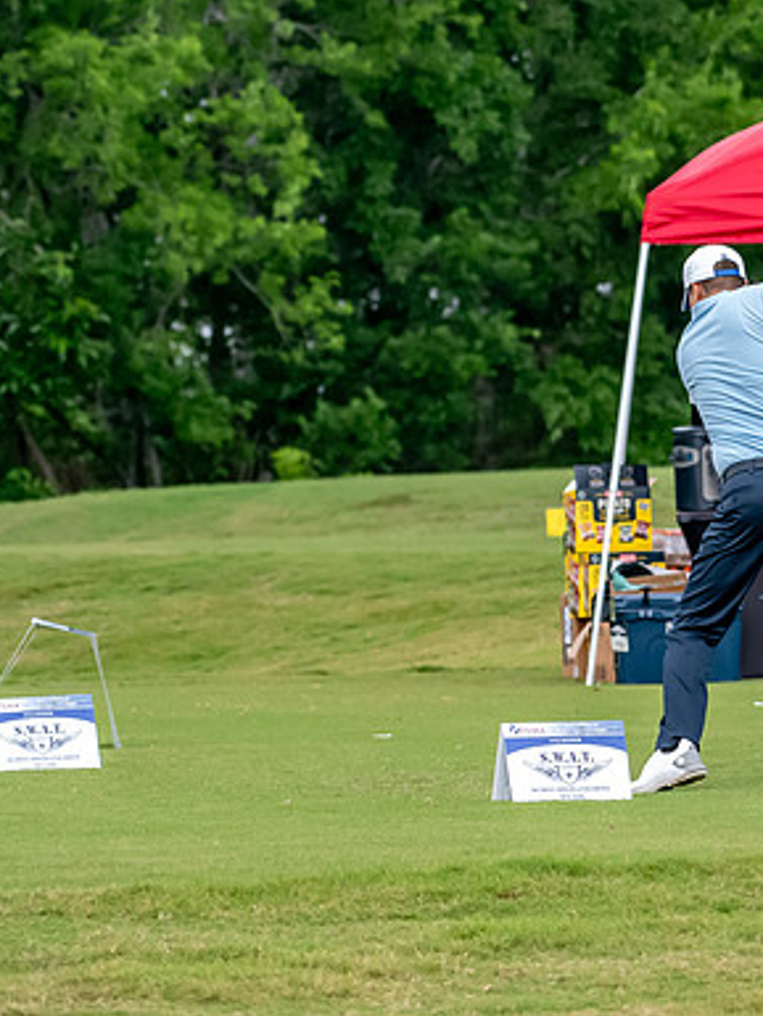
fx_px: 12777
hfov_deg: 3.4
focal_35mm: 435
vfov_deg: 4.6
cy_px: 508
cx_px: 726
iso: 2000
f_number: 5.6
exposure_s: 1/2000
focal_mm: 200
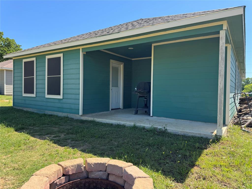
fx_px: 175
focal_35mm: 24
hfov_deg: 71.6
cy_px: 94
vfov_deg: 56.8
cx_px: 126
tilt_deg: -1.5
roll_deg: -0.9
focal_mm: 6.76
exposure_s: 1/1193
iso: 80
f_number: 1.78
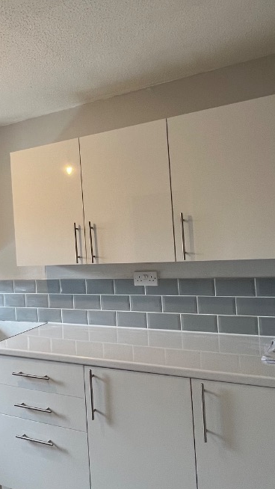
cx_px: 84
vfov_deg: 71.9
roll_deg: +3.5
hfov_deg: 43.5
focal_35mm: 26
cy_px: 241
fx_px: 337
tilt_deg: +0.3
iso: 125
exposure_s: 1/99
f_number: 1.8
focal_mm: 1.57
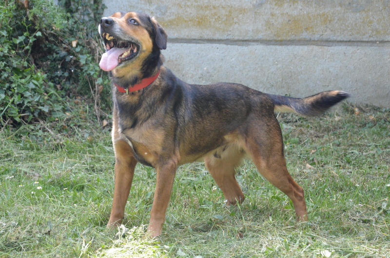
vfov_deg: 13.8
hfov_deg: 20.7
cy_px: 129
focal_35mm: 99
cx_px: 195
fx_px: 1070
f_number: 5.3
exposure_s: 1/500
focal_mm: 66
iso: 1600
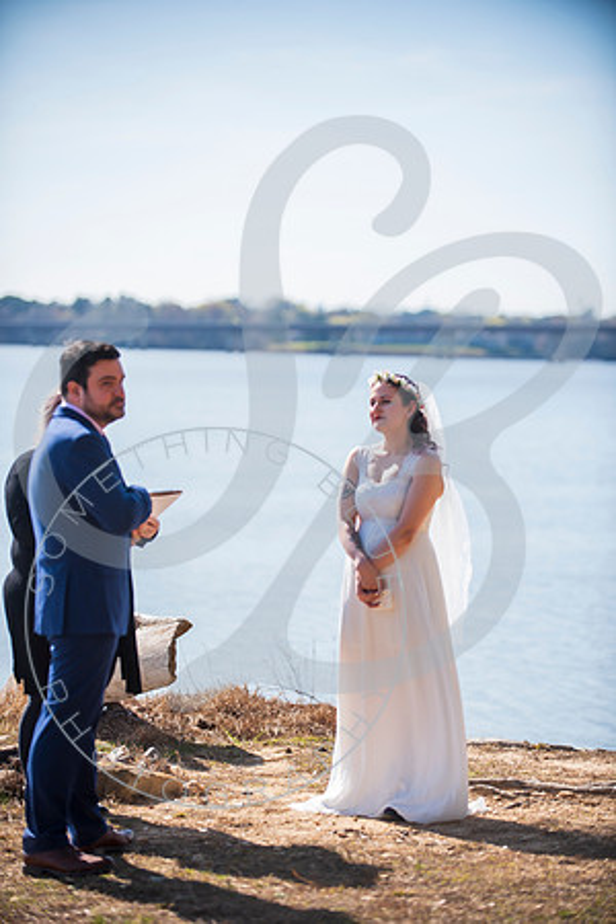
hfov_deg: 11.8
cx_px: 308
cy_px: 462
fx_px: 2977
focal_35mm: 116
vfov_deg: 17.6
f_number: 2.8
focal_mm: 116
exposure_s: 1/1000
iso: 100
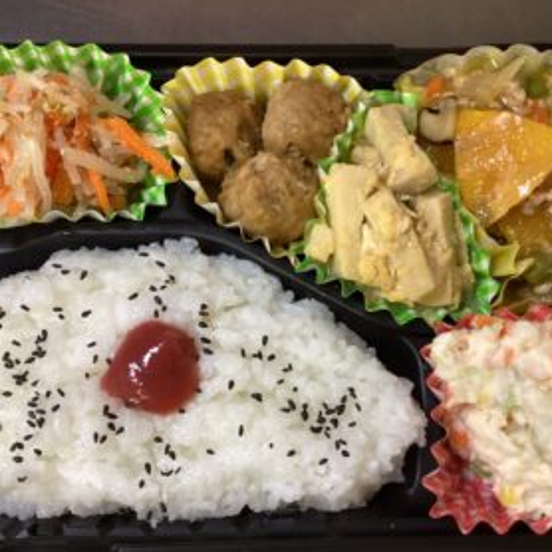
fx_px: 668
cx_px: 277
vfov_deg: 44.9
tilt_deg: -72.4
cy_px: 275
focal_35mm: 37
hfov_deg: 44.9
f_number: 2.4
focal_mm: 3.3
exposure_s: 1/50
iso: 160
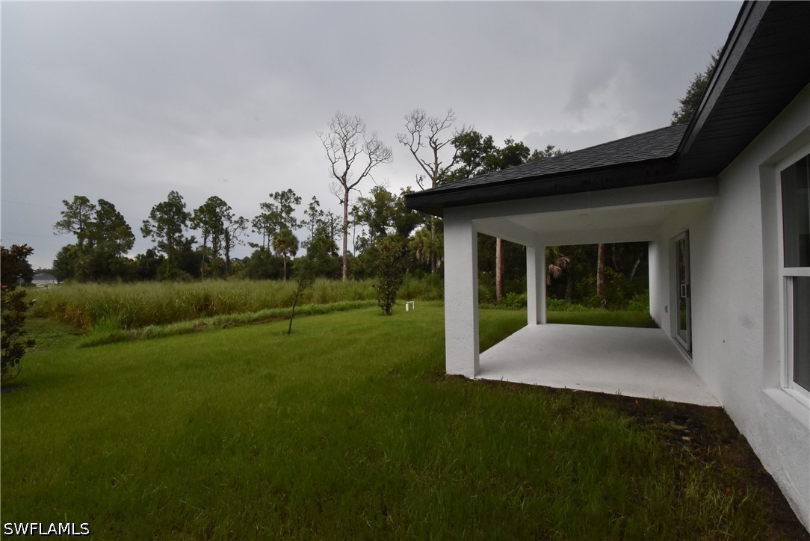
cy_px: 270
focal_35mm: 15
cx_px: 405
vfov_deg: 77.4
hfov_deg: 100.4
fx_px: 338
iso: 1600
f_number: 22
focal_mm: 10
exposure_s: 1/200
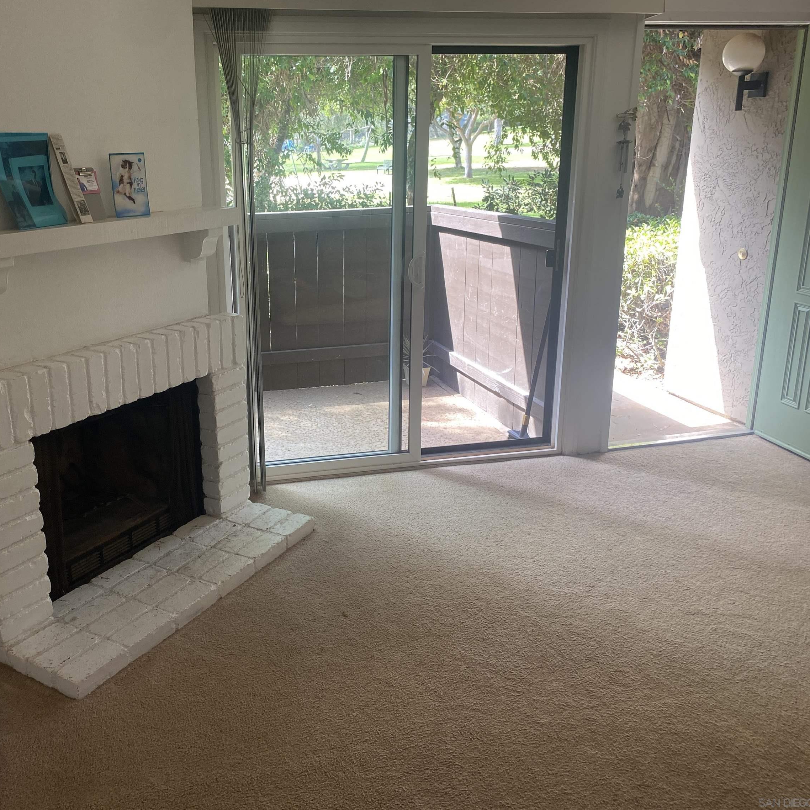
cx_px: 298
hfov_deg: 51.9
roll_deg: +2.0
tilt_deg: -18.0
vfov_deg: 52.5
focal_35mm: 31
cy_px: 401
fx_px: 821
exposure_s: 1/121
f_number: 1.8
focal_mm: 4.25
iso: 100
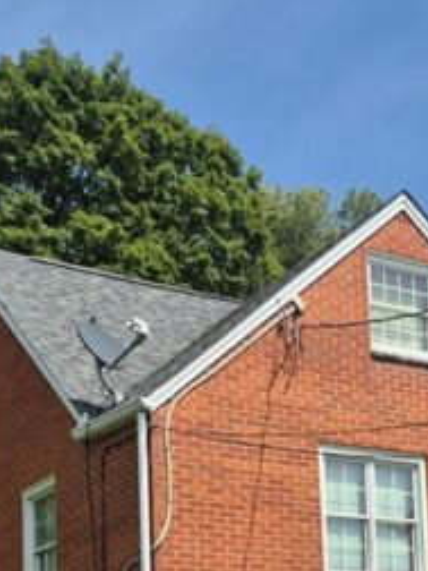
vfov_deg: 25.3
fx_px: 1203
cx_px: 301
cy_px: 582
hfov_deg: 20.1
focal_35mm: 73
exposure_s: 1/2280
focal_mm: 5.4
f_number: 1.8
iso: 25
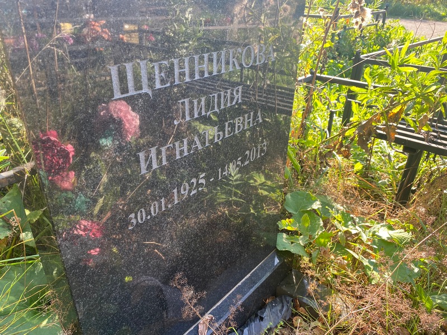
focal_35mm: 26
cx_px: 224
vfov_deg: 53.1
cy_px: 168
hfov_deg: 67.3
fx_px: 336
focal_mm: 4.25
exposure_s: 1/127
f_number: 1.8
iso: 32
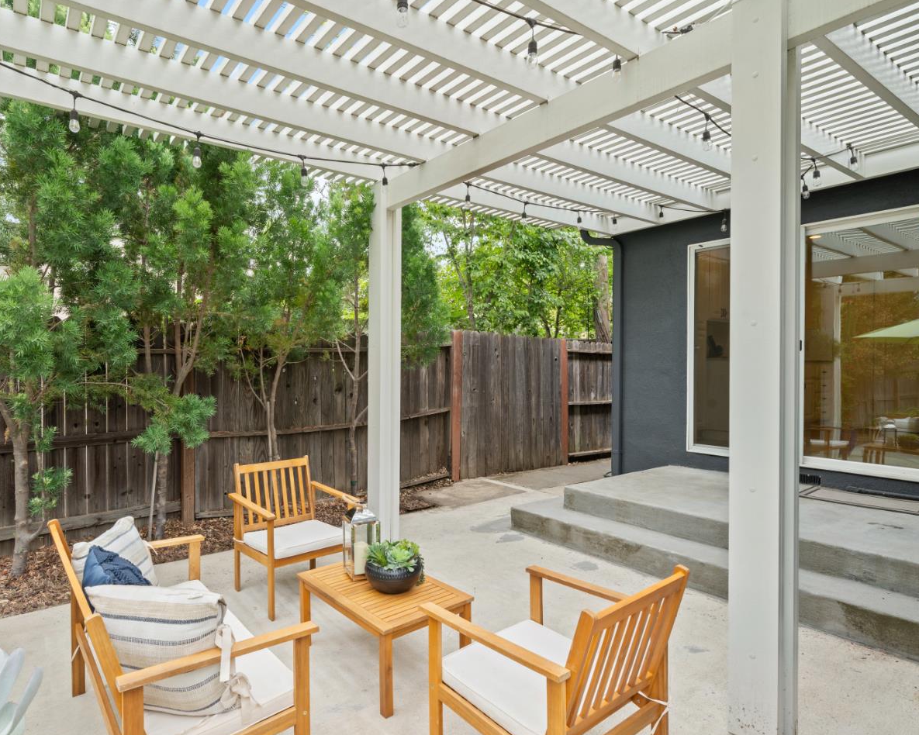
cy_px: 372
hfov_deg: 82.7
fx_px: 517
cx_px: 390
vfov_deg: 70.8
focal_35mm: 19
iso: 100
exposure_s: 1/13
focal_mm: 16
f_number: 10
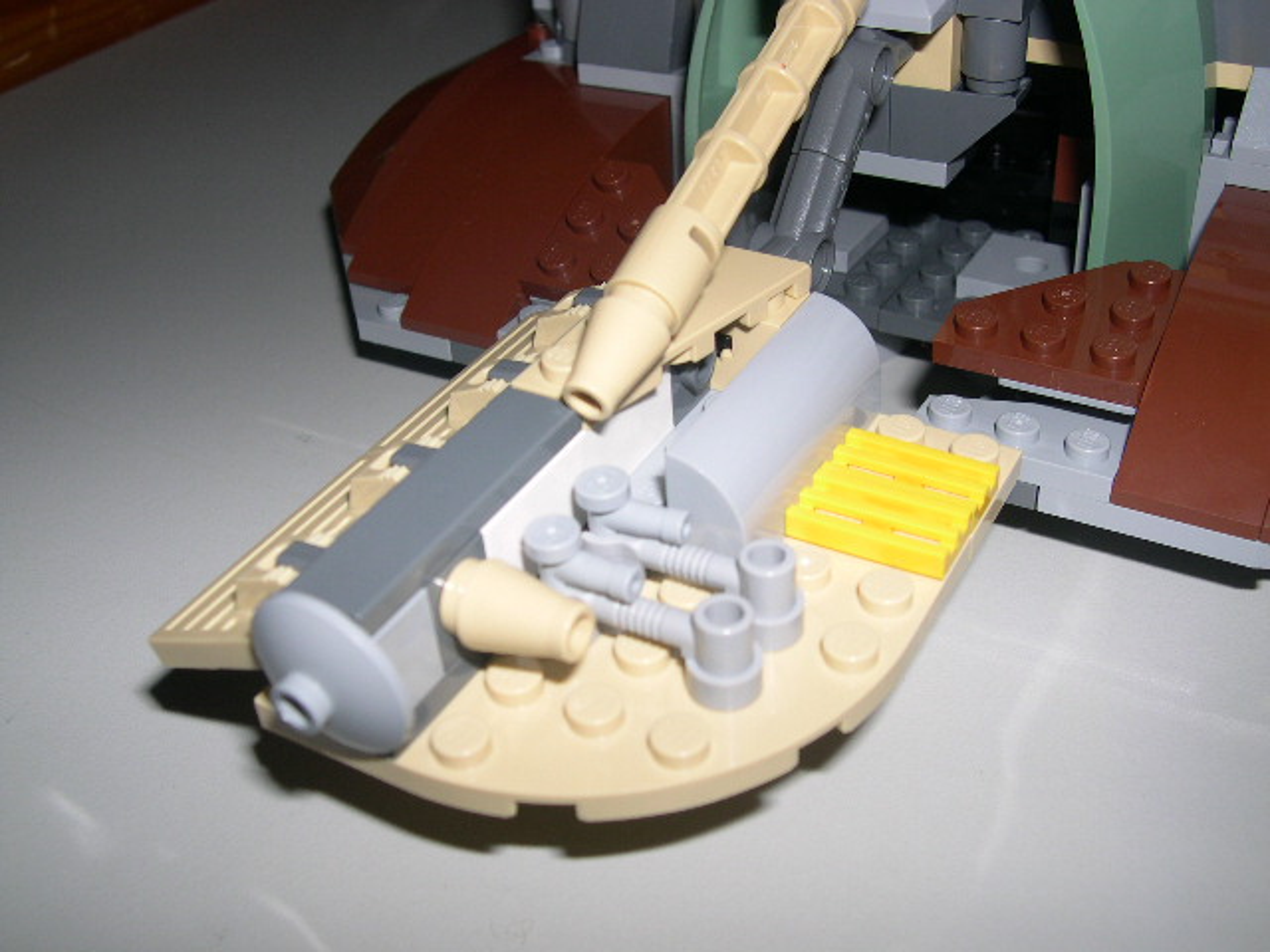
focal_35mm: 38
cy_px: 476
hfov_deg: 49.0
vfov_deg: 37.7
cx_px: 635
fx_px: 1394
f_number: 7.6
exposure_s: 1/60
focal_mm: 8
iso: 100
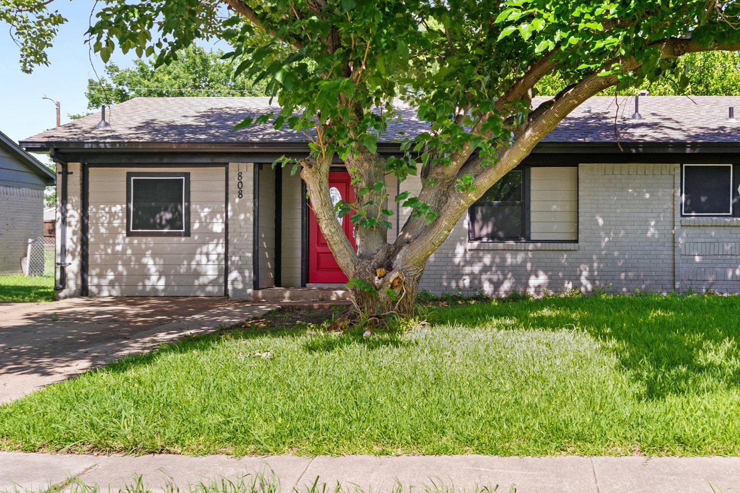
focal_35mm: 46
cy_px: 276
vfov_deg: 29.2
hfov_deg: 42.0
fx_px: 945
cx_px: 513
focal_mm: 31
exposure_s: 1/60
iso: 800
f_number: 8
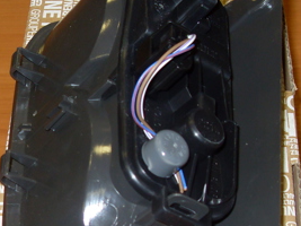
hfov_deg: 23.3
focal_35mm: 84
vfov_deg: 17.4
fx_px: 730
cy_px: 173
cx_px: 143
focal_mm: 6.3
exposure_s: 1/45
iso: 100
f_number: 2.8
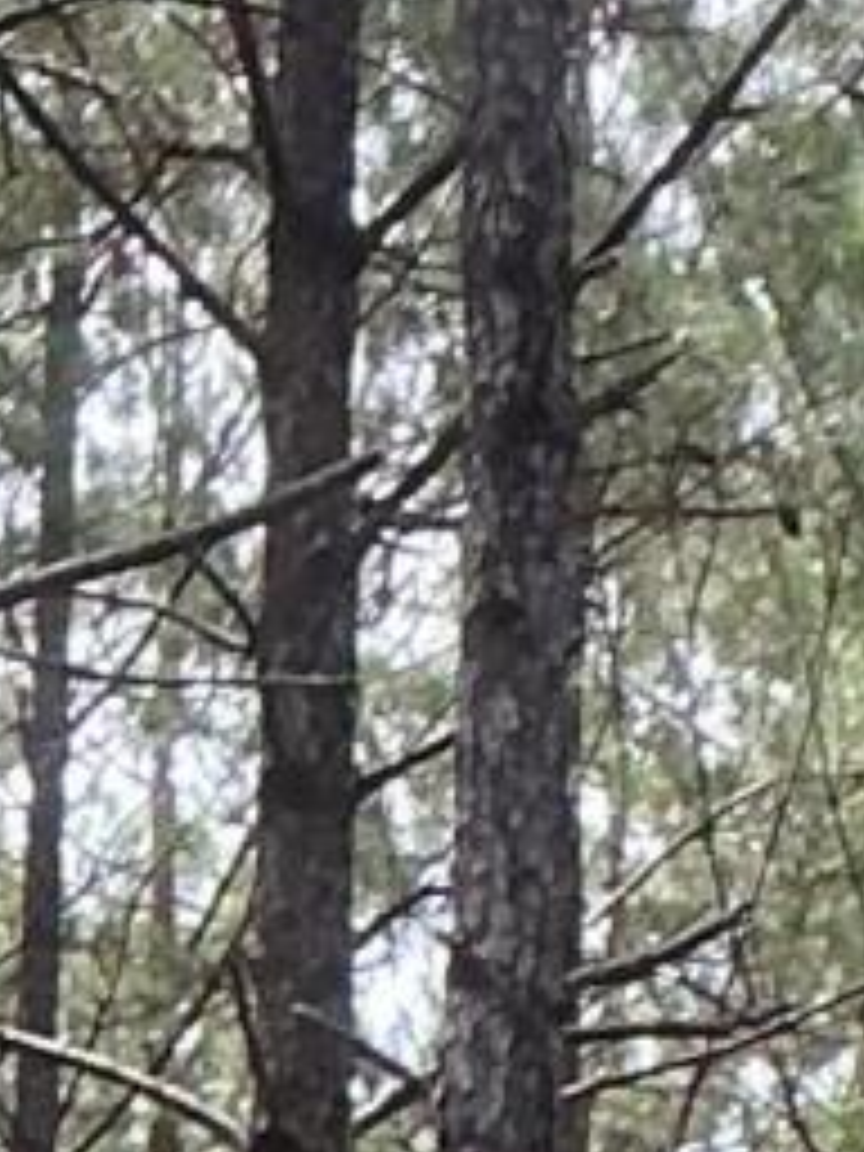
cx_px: 3280
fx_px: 7554
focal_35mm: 227
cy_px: 2290
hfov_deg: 5.7
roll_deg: -0.7
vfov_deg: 8.3
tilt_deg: +6.1
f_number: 1.8
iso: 25
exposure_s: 1/201
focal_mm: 3
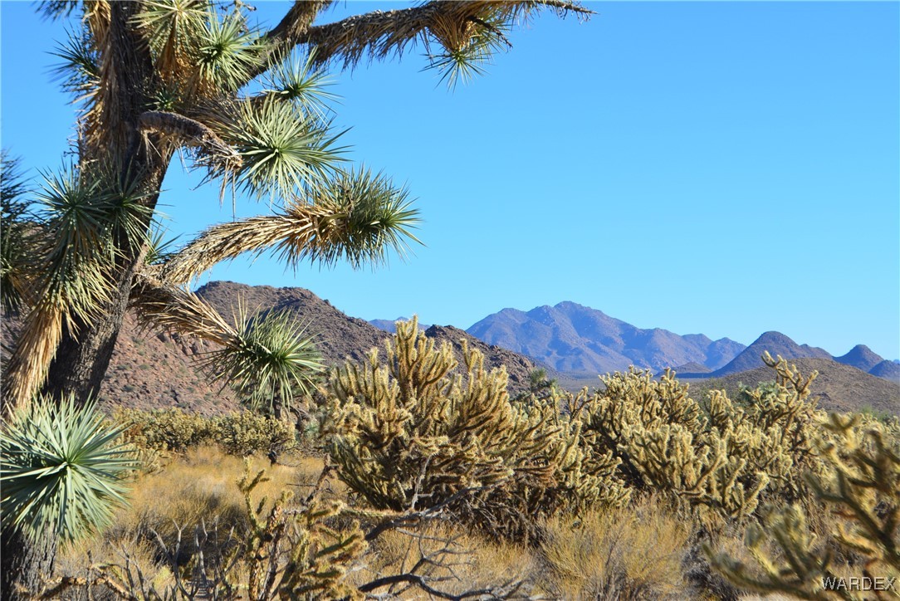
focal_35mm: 82
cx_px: 450
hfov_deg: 24.6
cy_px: 300
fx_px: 2064
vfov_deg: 16.6
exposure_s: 1/320
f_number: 10
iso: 200
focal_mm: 55
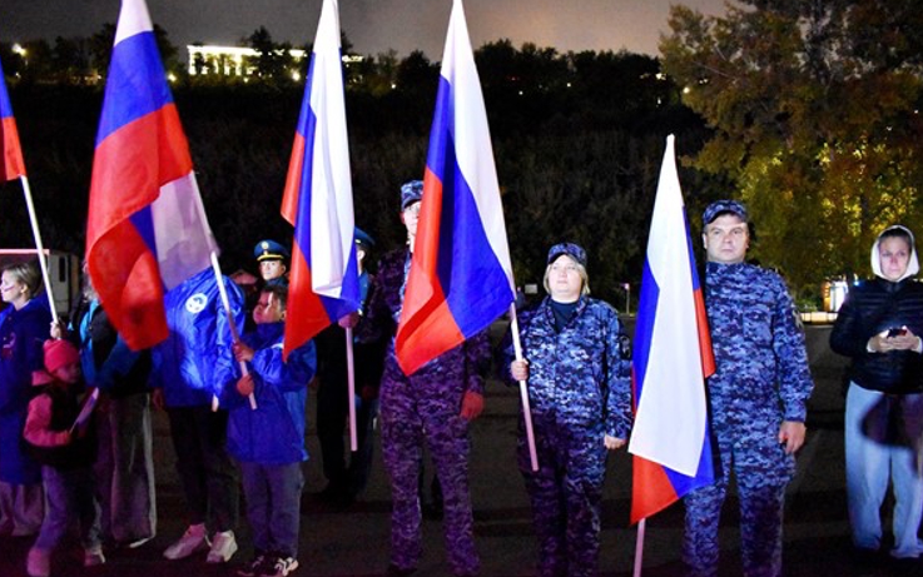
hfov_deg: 66.5
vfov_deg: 44.6
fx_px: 704
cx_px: 461
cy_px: 299
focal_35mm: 28
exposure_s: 1/30
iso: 12800
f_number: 3.5
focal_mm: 18
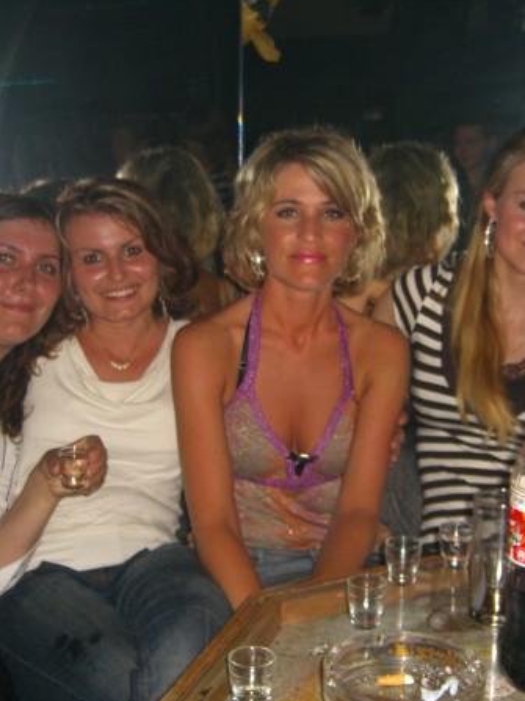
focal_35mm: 51
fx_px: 1032
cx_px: 293
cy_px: 350
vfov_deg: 37.5
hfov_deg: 28.5
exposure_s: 1/60
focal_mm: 7.9
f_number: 2.8
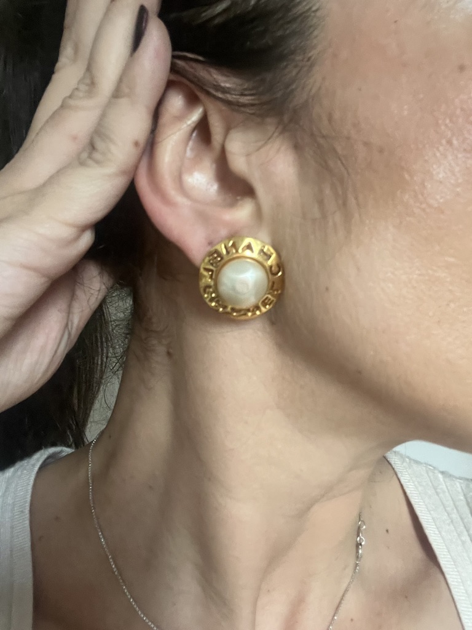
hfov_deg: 46.8
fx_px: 545
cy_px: 315
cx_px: 236
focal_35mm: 30
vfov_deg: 60.0
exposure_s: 1/40
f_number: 2.2
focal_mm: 2.71
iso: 400
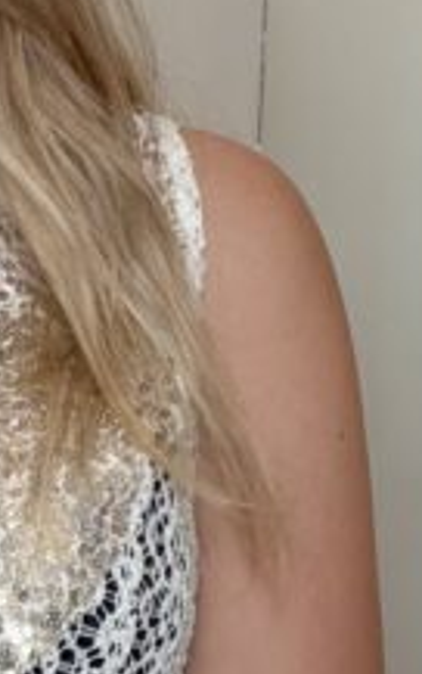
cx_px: -338
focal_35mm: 117
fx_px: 2149
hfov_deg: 10.5
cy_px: 478
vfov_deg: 17.7
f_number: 1.9
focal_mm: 2.71
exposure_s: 1/60
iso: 80
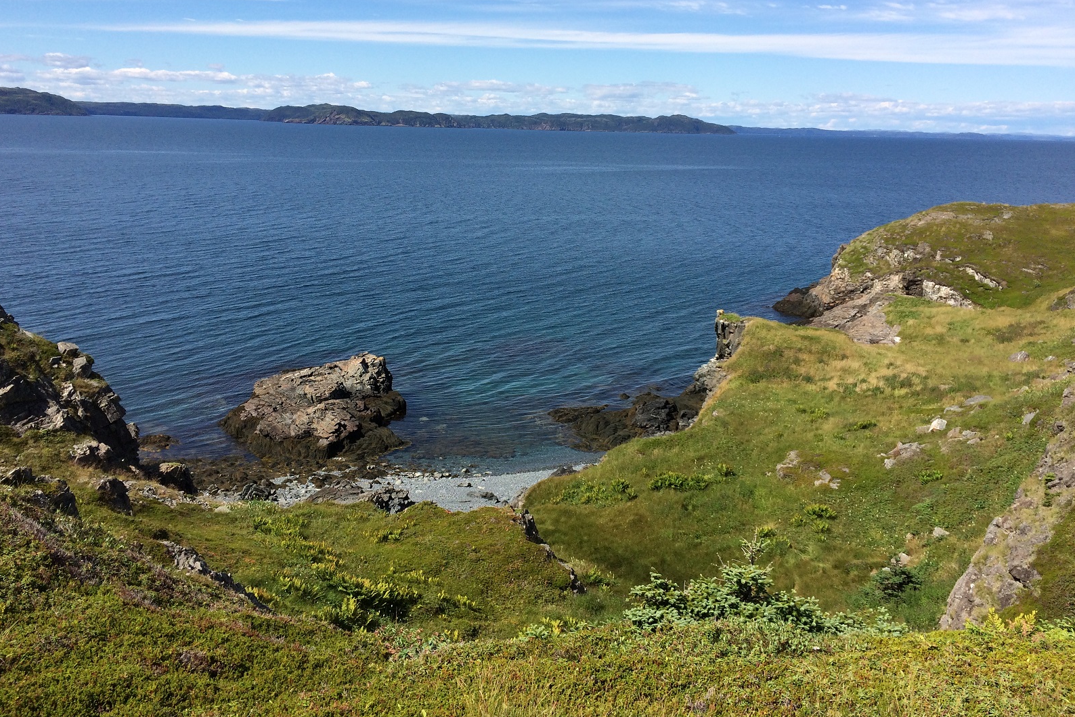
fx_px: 926
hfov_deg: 60.3
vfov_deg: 42.3
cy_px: 336
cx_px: 534
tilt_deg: -12.2
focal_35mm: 31
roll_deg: -1.3
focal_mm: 4.15
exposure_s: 1/2415
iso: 32
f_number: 2.2
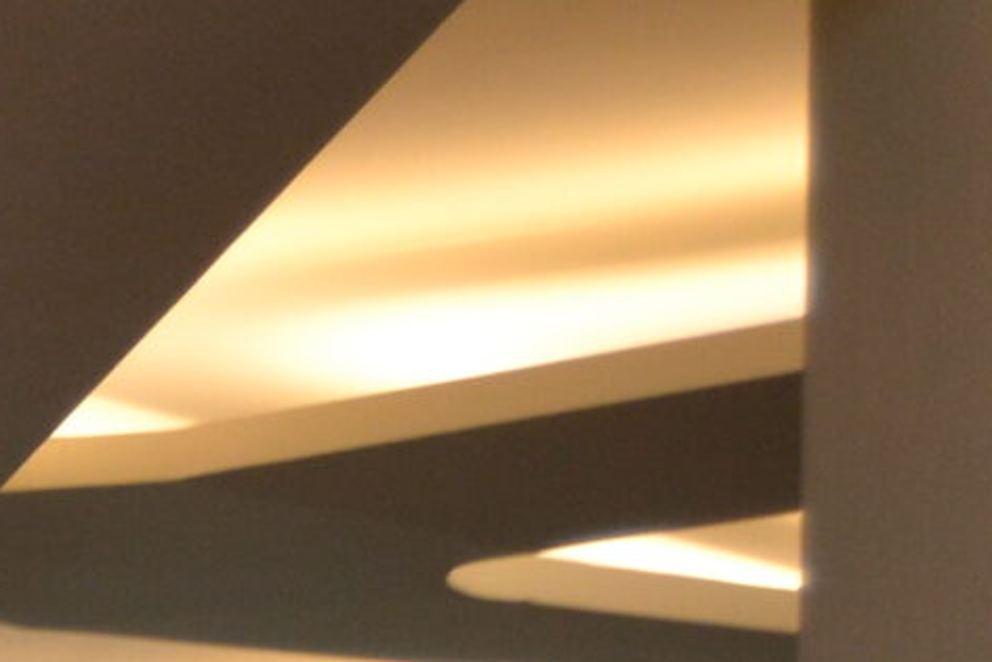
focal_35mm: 244
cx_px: -1572
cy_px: 1508
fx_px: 6725
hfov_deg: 7.7
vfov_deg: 5.5
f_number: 4.2
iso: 800
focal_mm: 30
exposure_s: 1/60
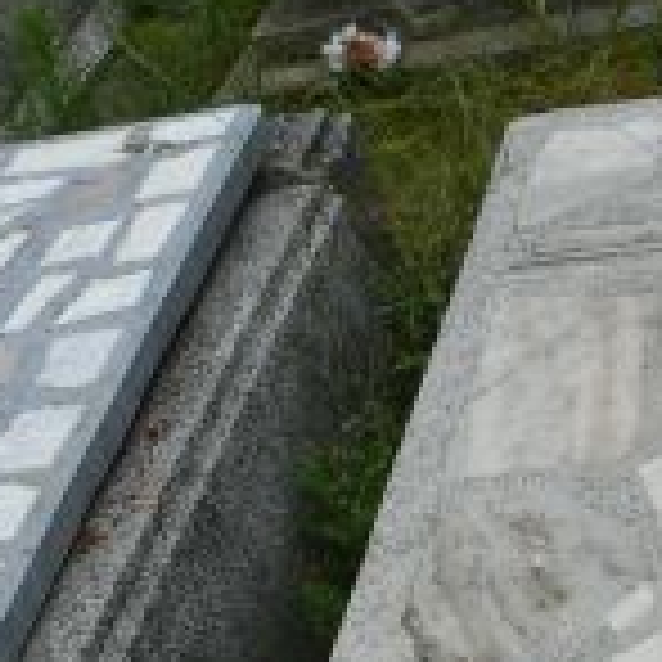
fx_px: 2185
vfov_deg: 16.5
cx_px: 707
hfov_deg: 16.7
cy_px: 802
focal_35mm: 101
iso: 100
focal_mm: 7.4
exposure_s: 1/200
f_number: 4.5
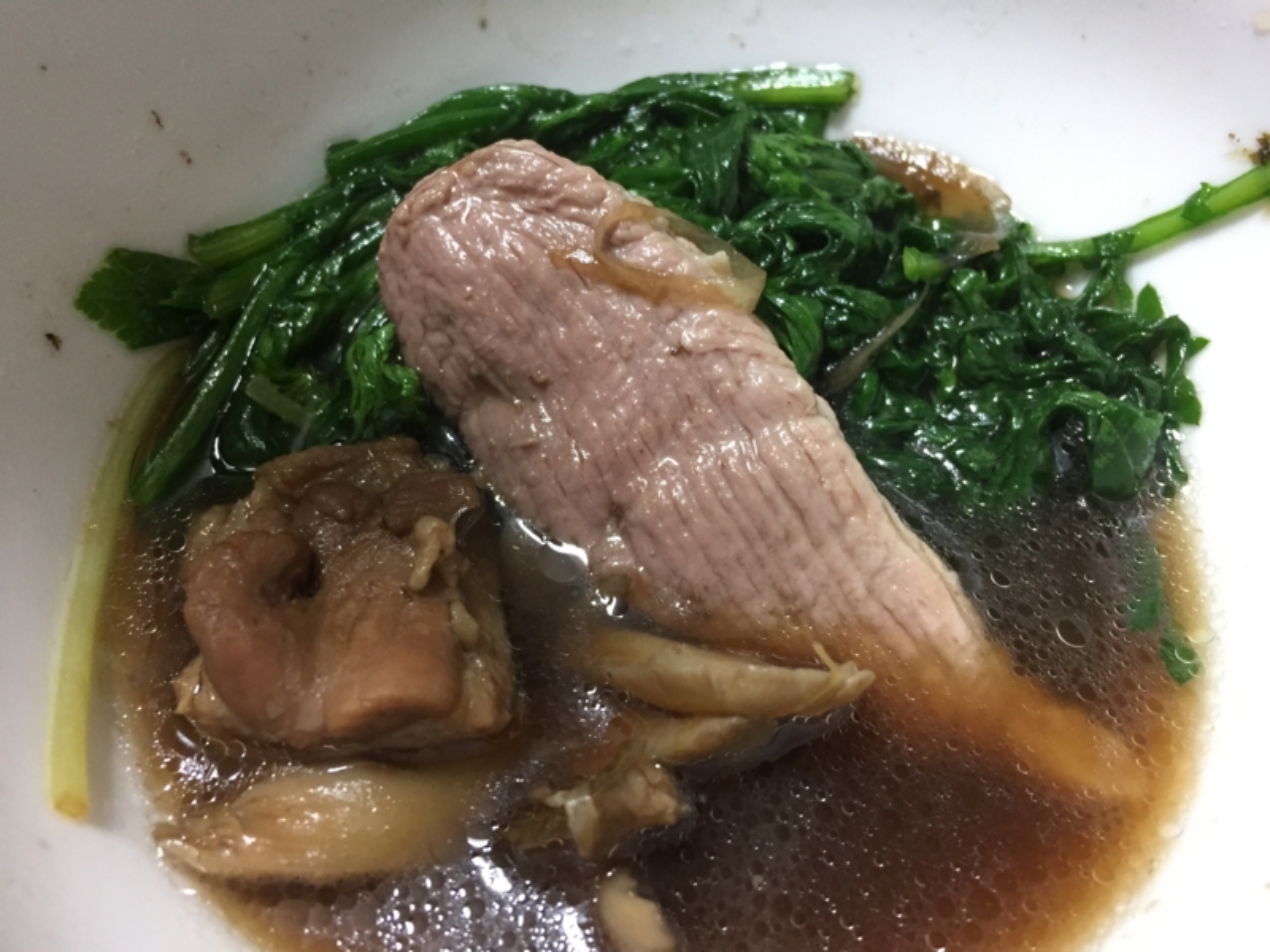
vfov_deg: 48.2
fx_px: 1064
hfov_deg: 61.7
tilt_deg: -53.3
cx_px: 635
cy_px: 476
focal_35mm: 29
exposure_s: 1/30
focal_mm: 4.15
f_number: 2.2
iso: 200
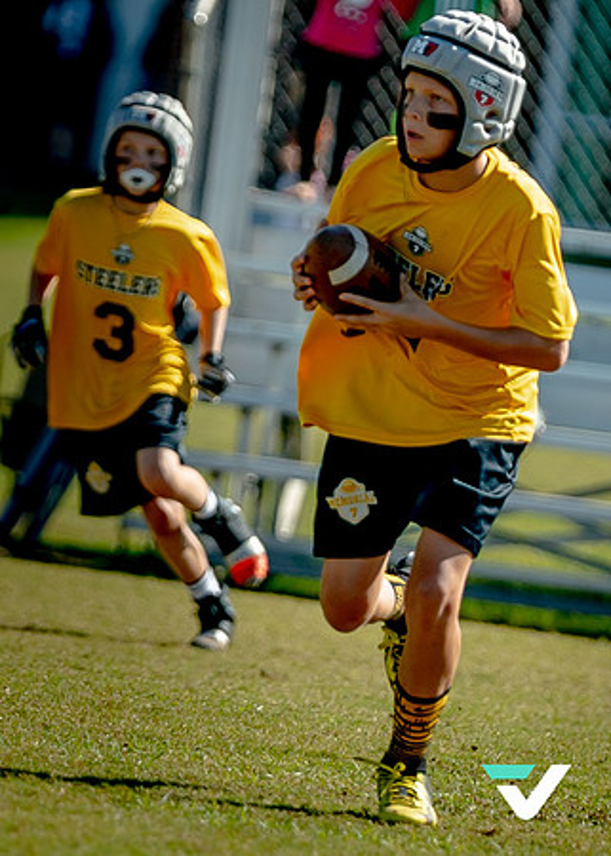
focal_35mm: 719
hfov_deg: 2.0
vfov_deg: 2.8
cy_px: 379
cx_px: 115
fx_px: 17478
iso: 200
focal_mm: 200
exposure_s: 1/1000
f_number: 2.8
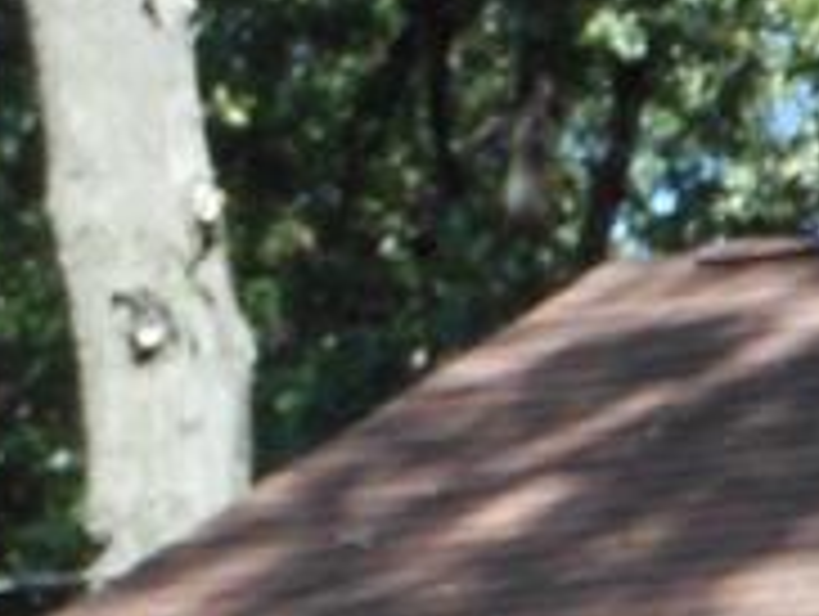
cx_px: 1948
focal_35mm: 356
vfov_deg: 4.0
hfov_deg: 5.4
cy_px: 2041
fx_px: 8434
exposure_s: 1/125
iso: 80
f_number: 4.6
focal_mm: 8.1
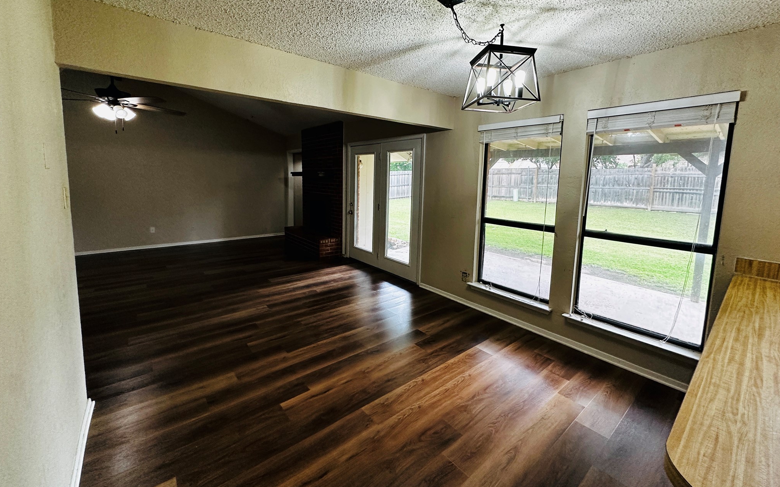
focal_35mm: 15
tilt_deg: -6.0
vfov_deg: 74.5
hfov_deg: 101.5
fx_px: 319
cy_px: 213
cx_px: 390
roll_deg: -1.8
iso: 250
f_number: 2.2
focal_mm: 2.22
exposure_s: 1/120
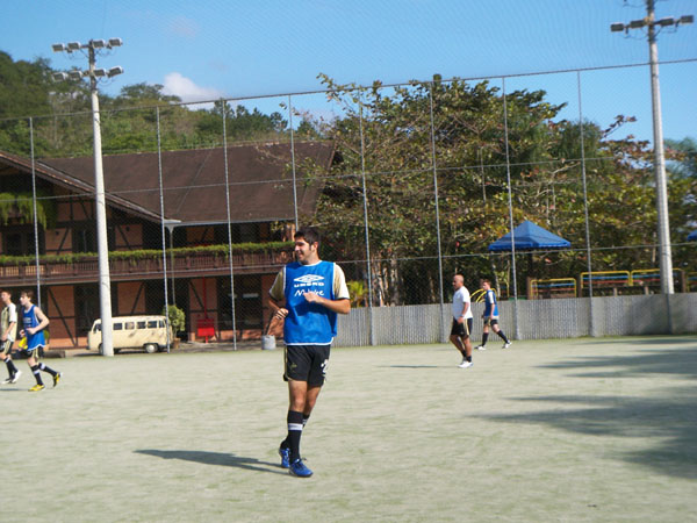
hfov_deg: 31.7
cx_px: 348
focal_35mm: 61
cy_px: 262
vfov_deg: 24.0
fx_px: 1228
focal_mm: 9.9
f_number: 4.1
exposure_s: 1/320
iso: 50
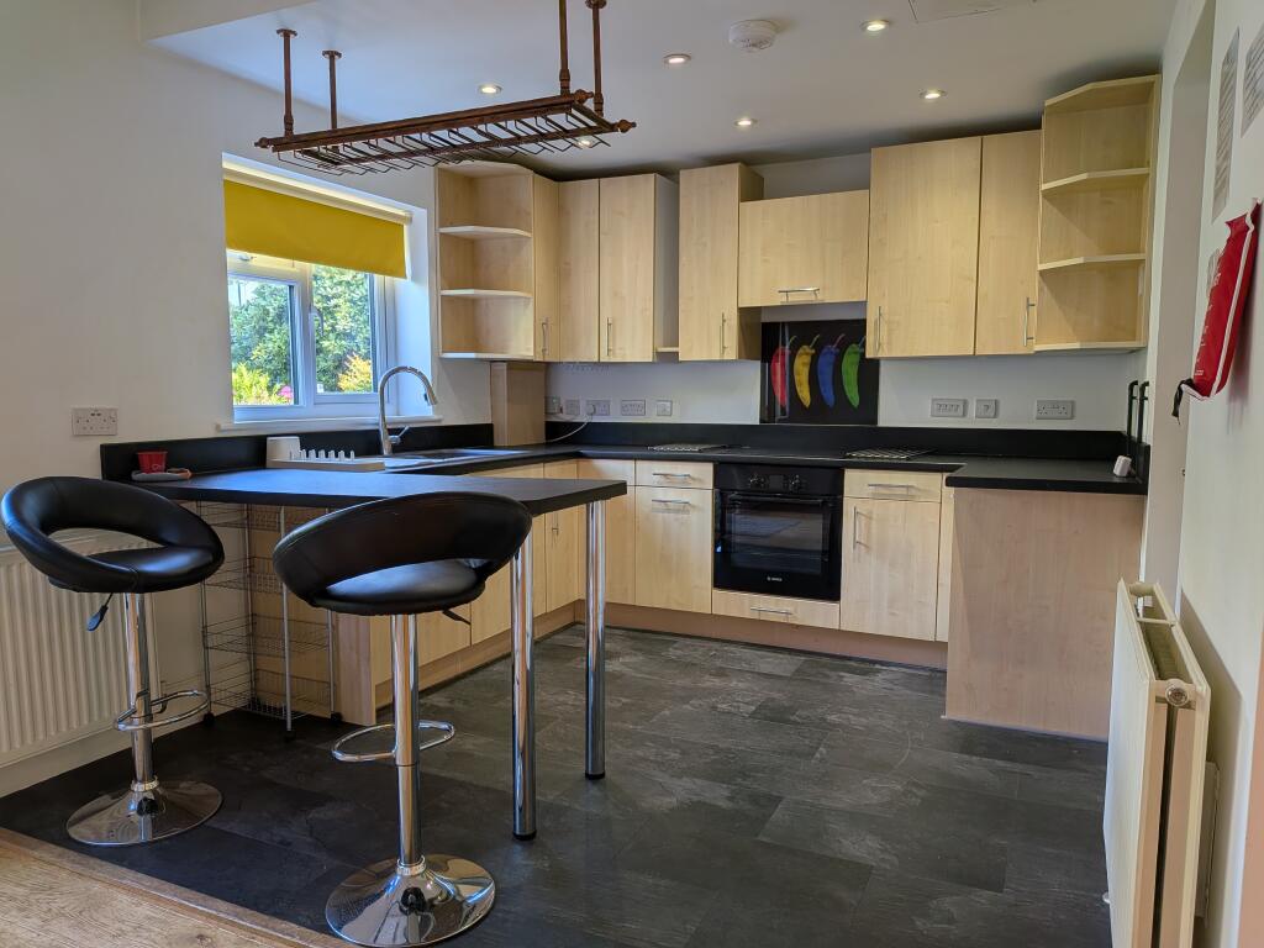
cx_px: 632
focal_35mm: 24
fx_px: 876
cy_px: 474
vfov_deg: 56.8
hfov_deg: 71.6
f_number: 1.7
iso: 27
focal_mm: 4.53
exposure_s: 1/366
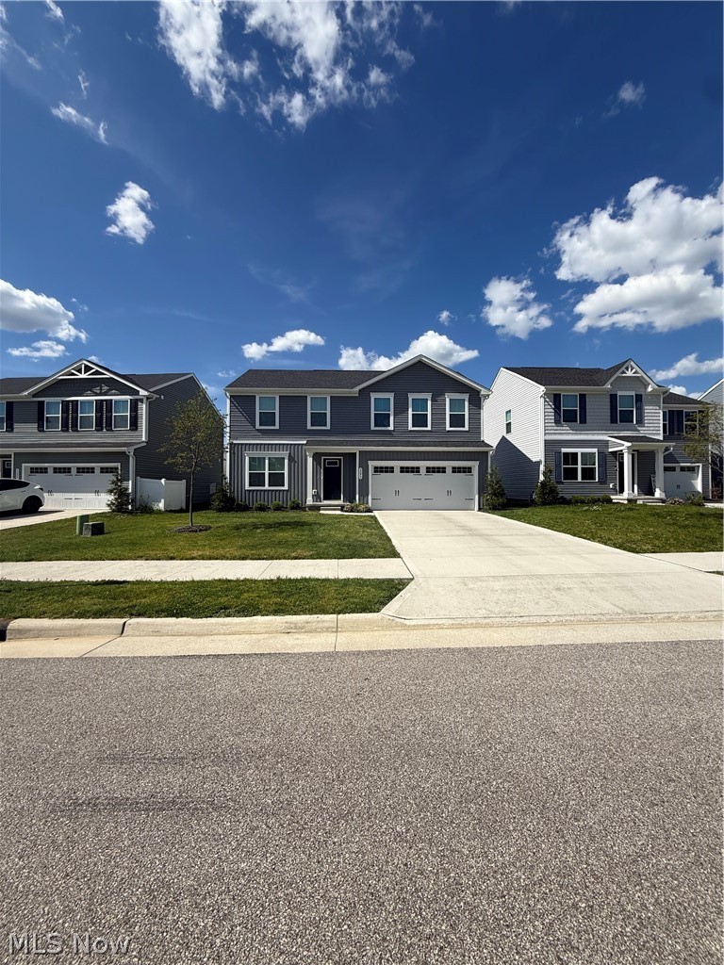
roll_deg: +0.9
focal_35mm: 14
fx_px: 390
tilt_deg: +3.0
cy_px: 482
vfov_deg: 102.1
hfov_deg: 85.7
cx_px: 362
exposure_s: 1/3663
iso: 50
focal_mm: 2.22
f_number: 2.2
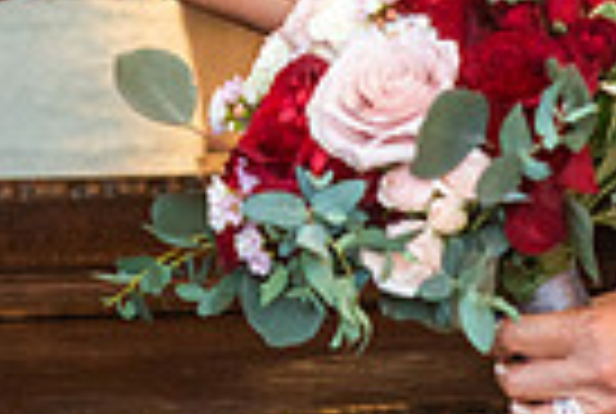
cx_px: 72
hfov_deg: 5.7
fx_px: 6156
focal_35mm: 359
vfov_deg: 3.8
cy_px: -196
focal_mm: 85
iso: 640
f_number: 3.2
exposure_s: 1/125
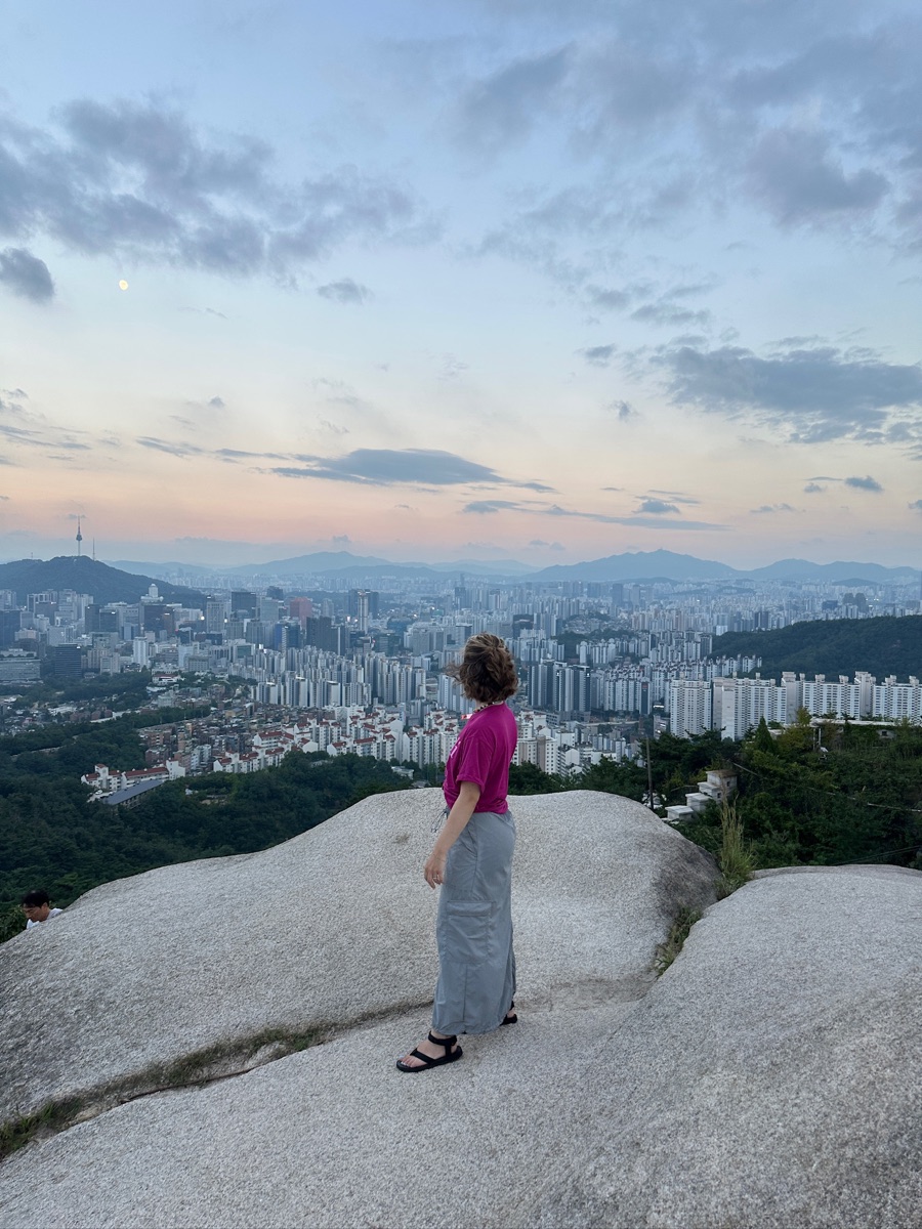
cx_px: 461
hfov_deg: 56.8
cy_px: 614
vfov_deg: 71.6
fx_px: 852
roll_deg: -2.6
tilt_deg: -0.4
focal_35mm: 24
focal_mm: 6.86
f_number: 1.78
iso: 64
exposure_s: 1/148
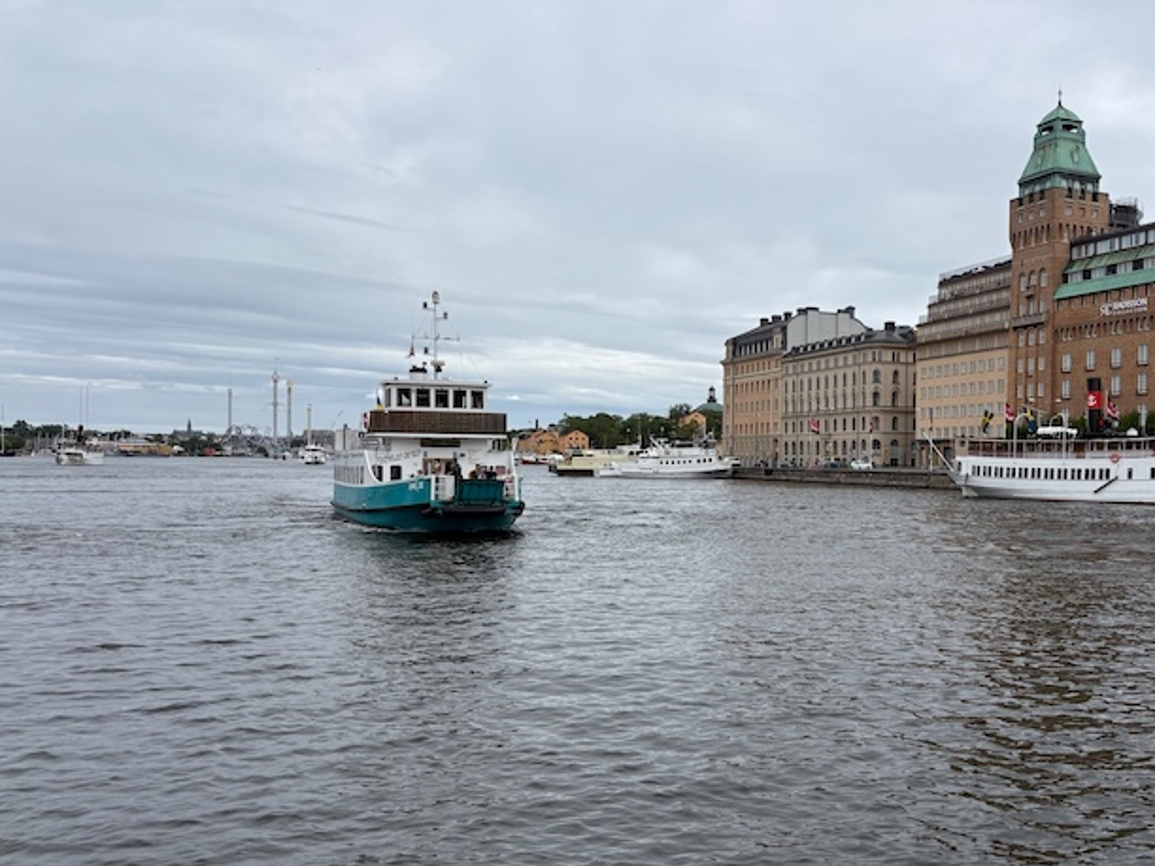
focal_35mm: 34
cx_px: 740
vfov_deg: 41.7
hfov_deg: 53.2
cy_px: 487
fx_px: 1134
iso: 50
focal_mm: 5.96
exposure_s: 1/2865
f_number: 1.6
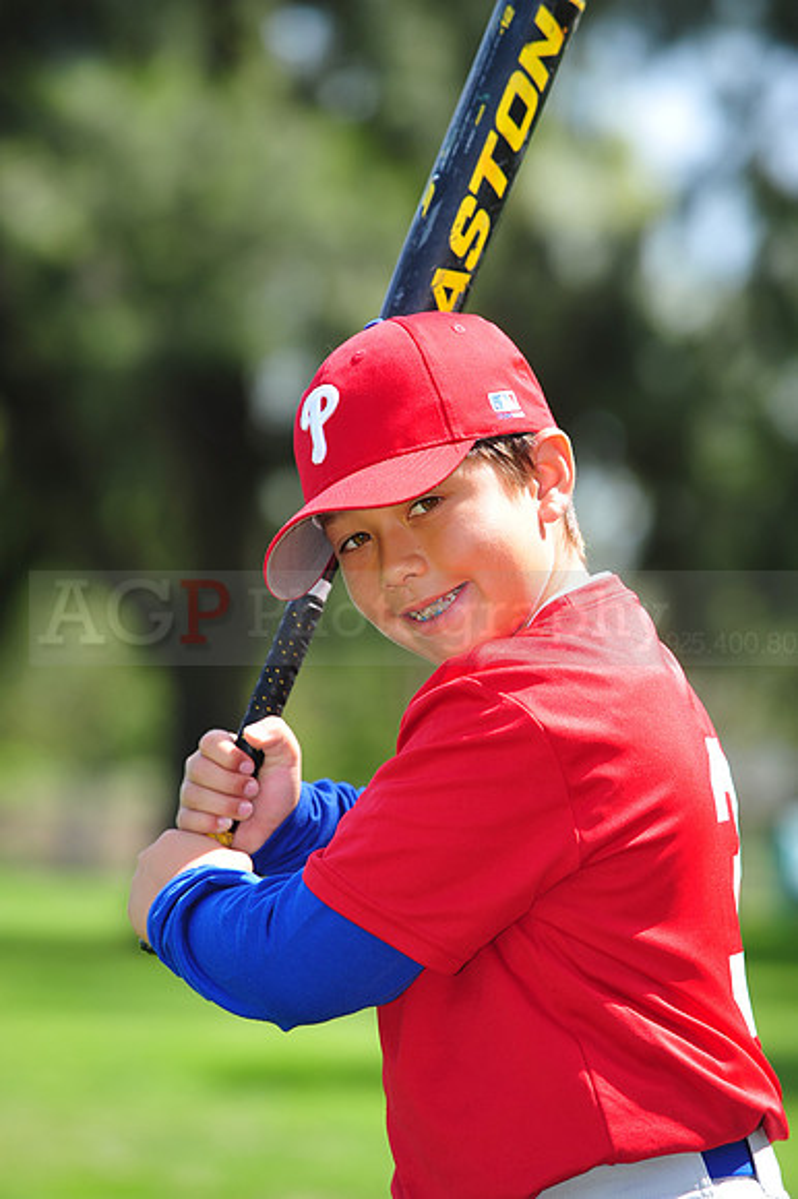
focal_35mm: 200
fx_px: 6657
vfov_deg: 10.3
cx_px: 399
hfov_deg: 6.9
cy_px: 600
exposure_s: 1/320
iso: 200
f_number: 5.6
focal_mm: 200
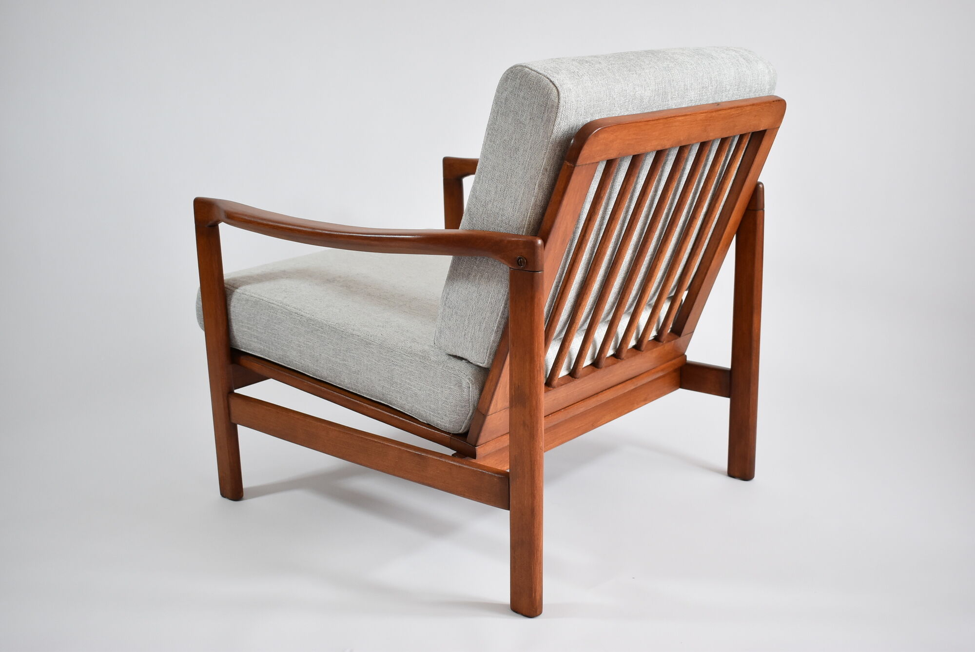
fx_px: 1138
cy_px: 326
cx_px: 488
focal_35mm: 42
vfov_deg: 32.0
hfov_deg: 46.4
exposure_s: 1/125
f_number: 4.2
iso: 800
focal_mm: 28
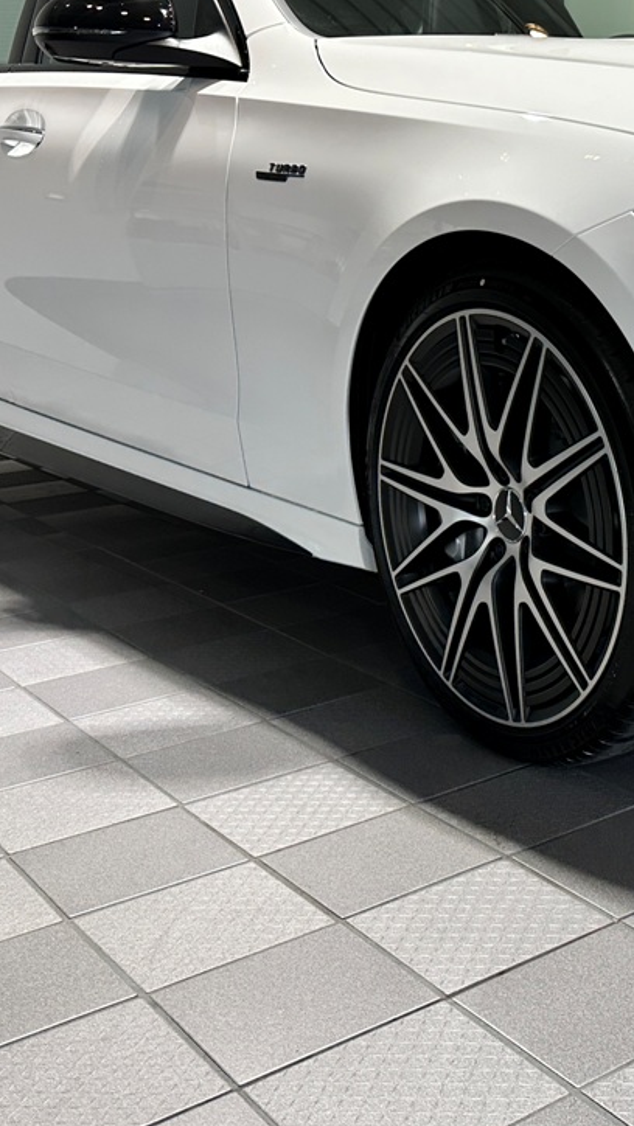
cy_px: 427
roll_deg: +0.7
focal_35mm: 48
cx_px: 736
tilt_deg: -9.7
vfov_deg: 42.6
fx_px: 1434
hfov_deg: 23.1
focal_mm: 6.86
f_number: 1.78
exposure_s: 1/120
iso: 100
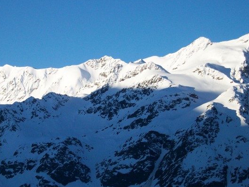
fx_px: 834
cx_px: 98
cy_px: 72
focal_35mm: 116
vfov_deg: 12.8
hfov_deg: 17.0
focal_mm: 13.7
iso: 64
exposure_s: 1/400
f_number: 4.6
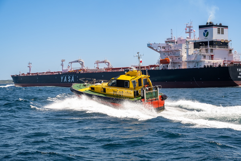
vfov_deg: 21.6
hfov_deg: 31.9
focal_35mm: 63
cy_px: 80
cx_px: 120
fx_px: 422
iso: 250
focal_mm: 63
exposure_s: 1/400
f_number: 9
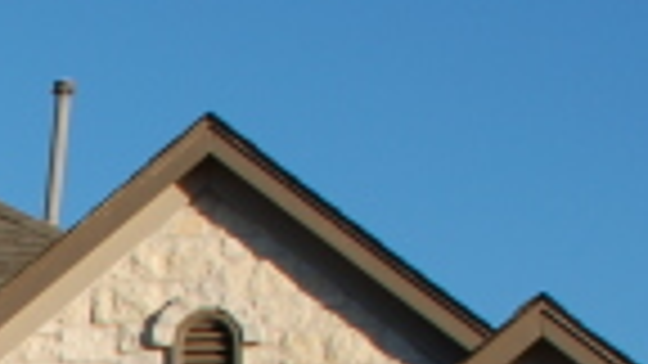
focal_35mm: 227
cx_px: -698
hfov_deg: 8.9
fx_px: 3900
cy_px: 1063
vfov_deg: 5.1
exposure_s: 1/200
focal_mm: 26
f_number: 7.1
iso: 100
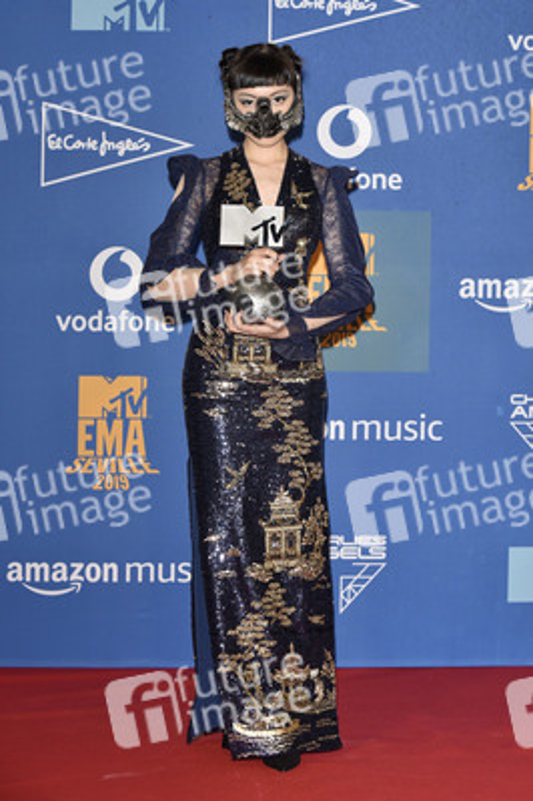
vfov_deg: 22.2
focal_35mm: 92
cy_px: 400
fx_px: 2047
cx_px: 266
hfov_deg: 14.8
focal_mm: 92
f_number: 6.3
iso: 1600
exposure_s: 1/250
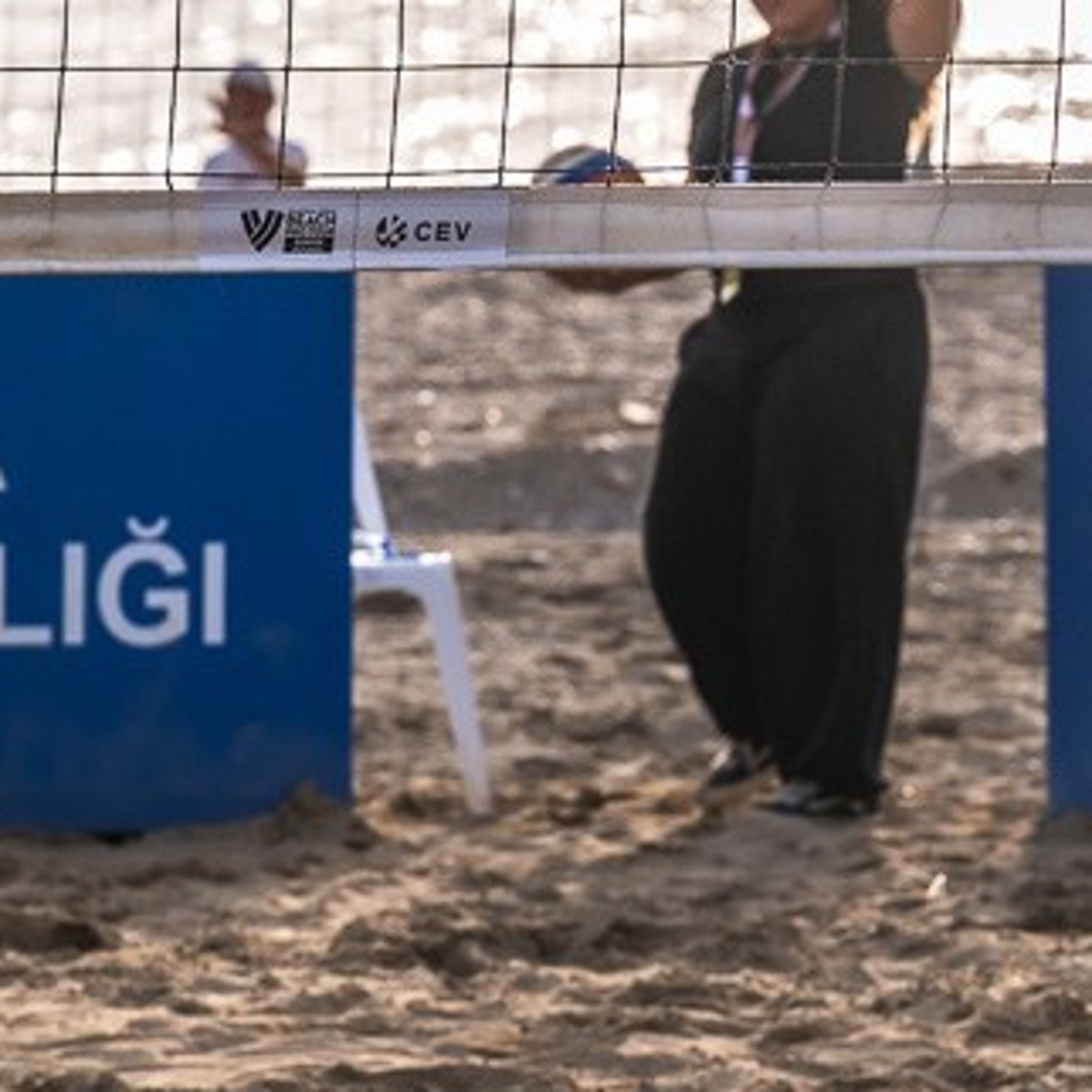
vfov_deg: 3.1
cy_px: 1412
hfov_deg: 3.1
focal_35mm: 557
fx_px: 19880
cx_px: 1713
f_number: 7.1
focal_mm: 165
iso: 250
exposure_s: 1/1250
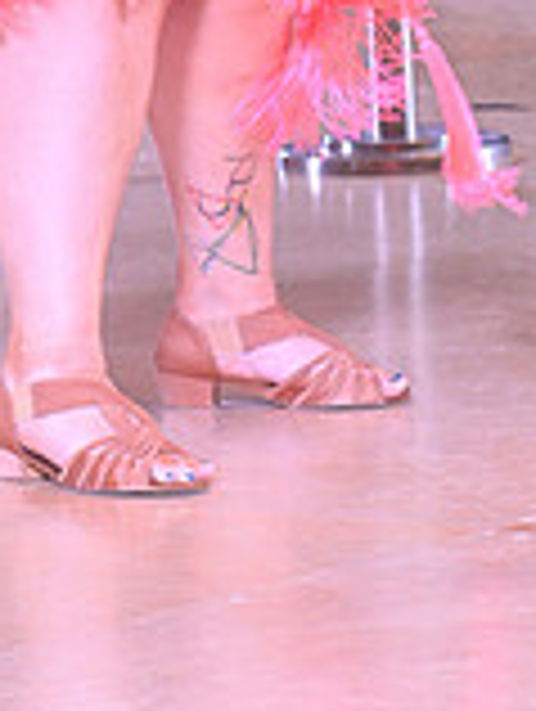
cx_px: 489
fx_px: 7392
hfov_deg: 4.1
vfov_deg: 5.4
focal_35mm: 359
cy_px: -540
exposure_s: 1/200
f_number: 6.3
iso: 2000
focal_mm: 102
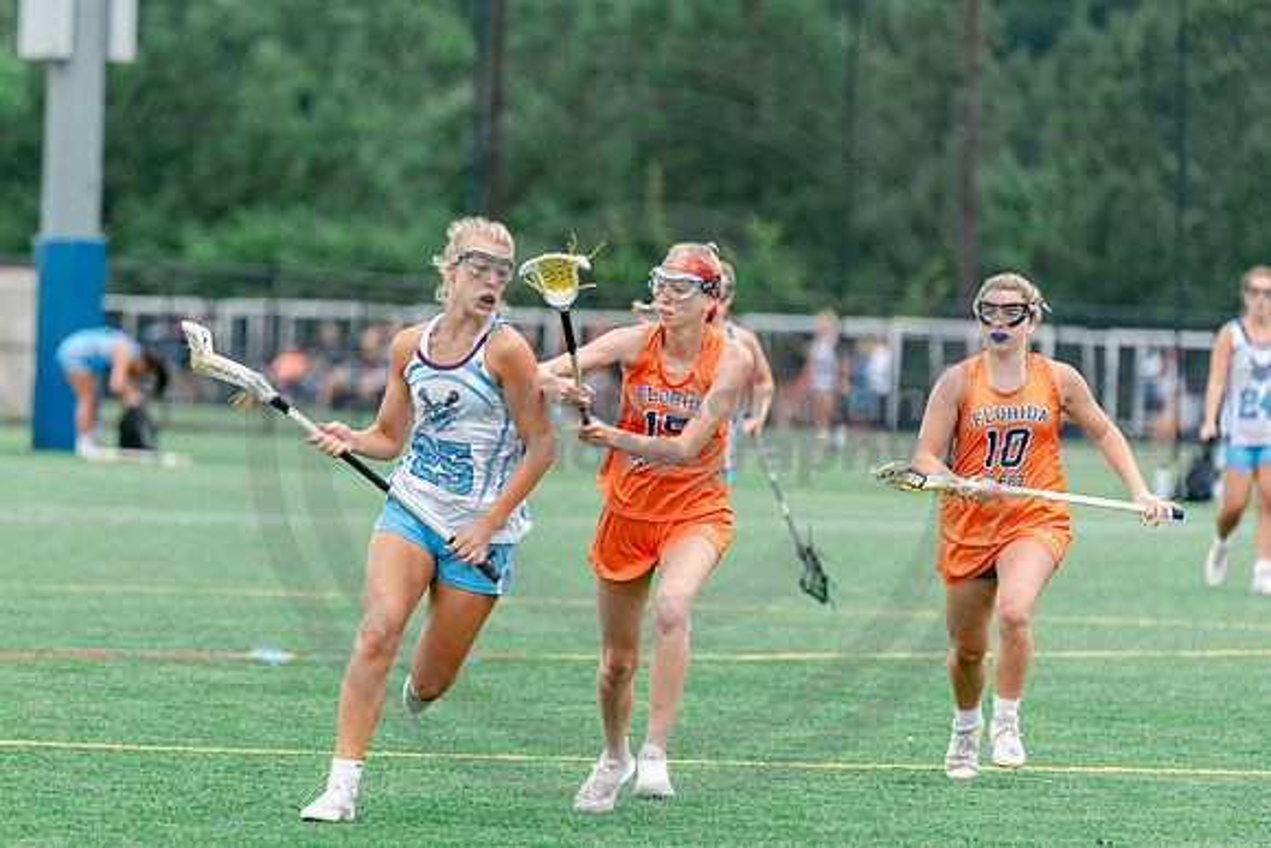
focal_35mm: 327
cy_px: 505
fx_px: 11549
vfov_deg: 4.2
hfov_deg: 6.3
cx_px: 442
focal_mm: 200
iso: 250
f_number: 3
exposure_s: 1/640
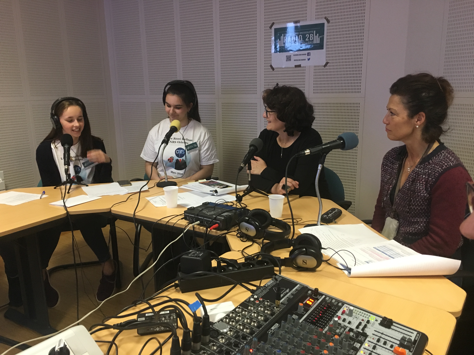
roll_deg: +0.9
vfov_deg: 48.2
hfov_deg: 61.7
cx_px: 237
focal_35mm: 29
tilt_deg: -13.0
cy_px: 178
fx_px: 397
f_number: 2.2
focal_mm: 4.15
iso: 200
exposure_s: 1/25
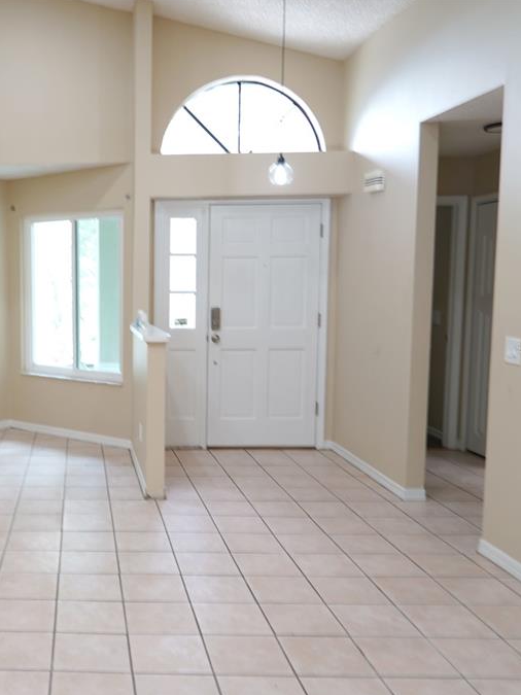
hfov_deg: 37.8
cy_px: 348
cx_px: 47
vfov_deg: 52.6
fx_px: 703
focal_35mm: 35
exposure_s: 1/8
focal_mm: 24
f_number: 5
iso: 125
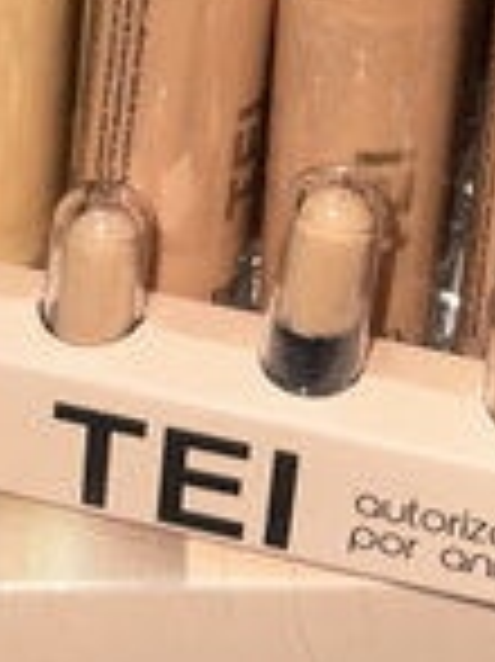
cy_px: -200
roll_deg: -6.6
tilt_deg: -21.4
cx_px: 346
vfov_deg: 20.5
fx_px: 1661
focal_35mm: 87
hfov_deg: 16.9
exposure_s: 1/546
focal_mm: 6.86
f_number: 1.78
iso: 50
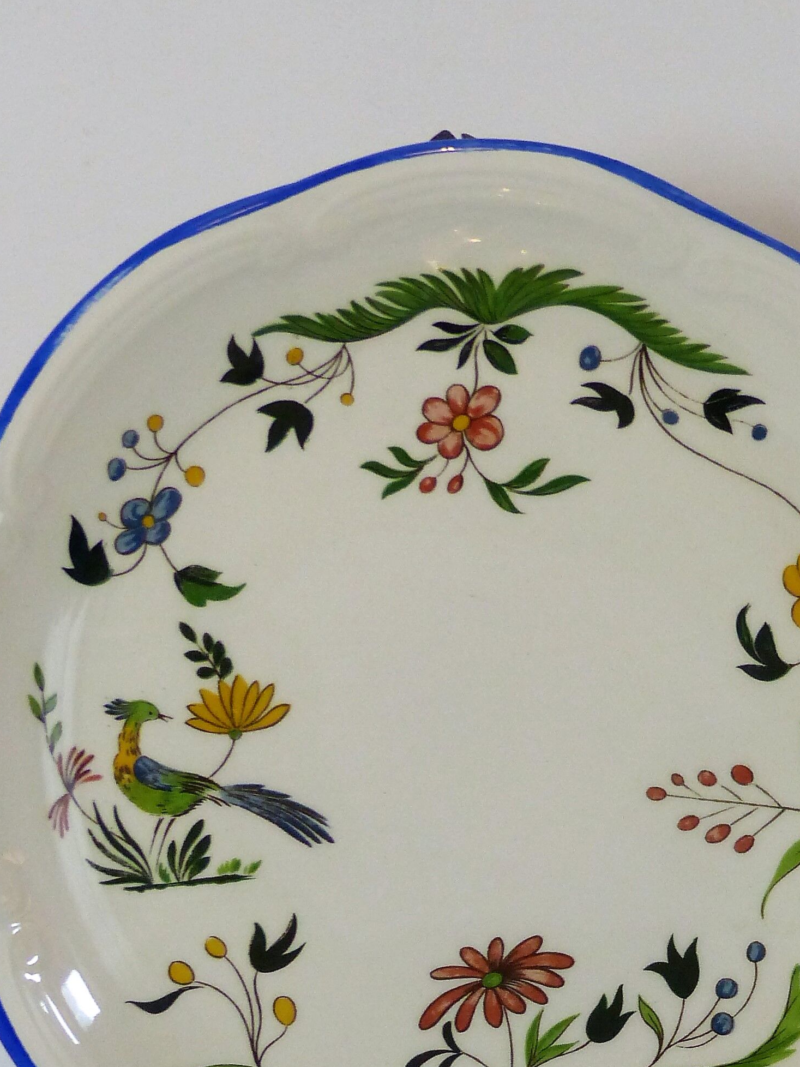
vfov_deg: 14.2
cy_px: 992
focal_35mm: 137
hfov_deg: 10.8
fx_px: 4222
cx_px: 689
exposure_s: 1/60
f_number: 2.8
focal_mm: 11.4
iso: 250
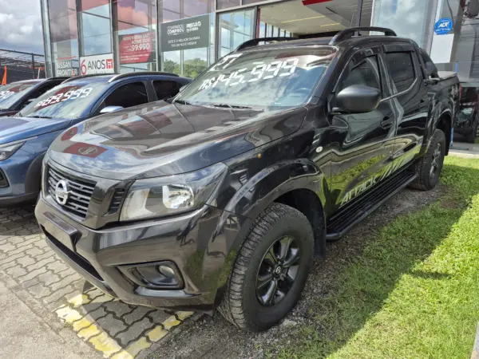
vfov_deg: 58.9
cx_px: 240
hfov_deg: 73.9
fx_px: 318
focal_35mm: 23
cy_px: 180
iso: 25
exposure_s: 1/1144
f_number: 1.8
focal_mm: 5.4
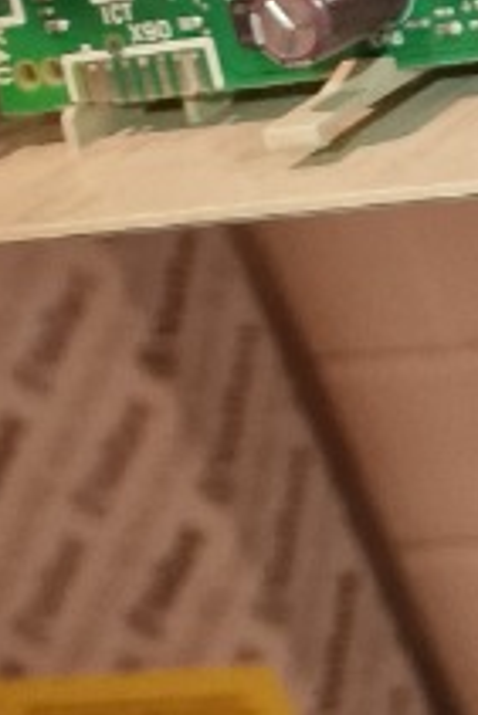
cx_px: 1488
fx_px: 2704
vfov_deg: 14.0
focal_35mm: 136
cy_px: -390
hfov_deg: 8.3
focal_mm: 6.4
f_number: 1.8
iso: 200
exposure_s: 1/60
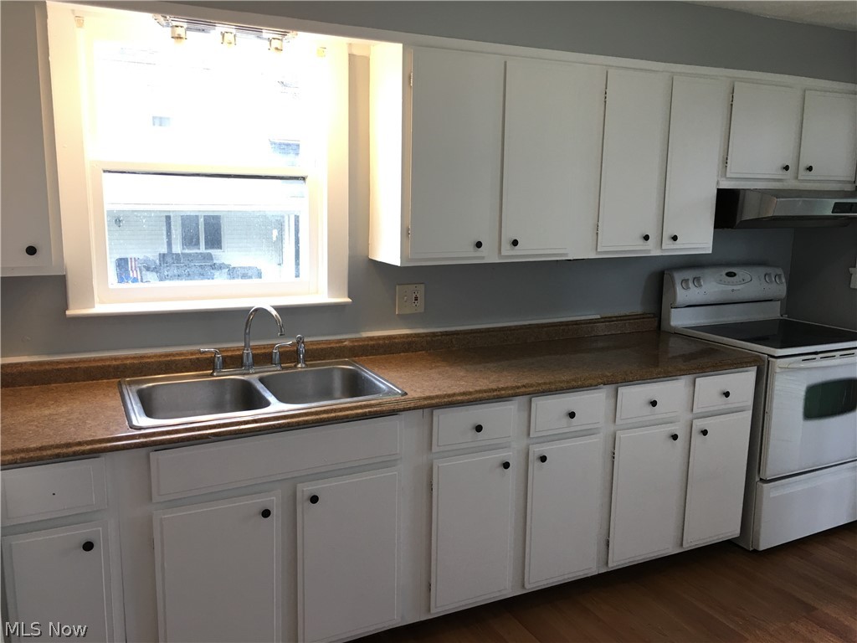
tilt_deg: -8.5
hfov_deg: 61.7
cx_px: 428
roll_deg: -1.4
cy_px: 322
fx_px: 718
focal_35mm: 29
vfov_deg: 48.2
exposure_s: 1/40
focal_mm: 4.15
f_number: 2.2
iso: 32
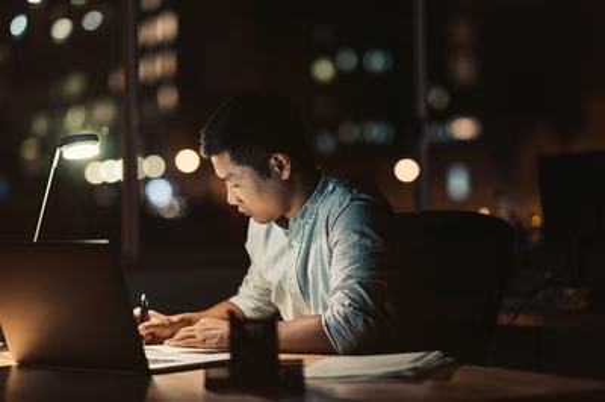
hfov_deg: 23.9
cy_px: 201
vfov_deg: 16.0
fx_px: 1427
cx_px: 302
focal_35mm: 85
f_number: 1.8
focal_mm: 85
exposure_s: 1/80
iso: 800
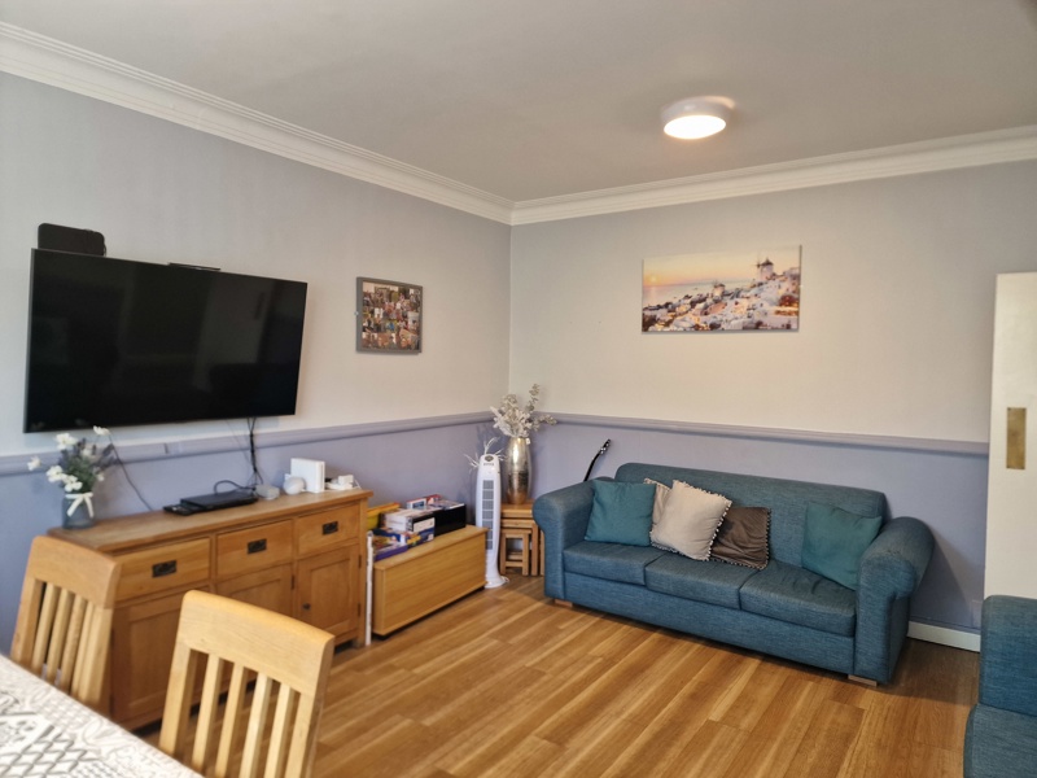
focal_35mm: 23
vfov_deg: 58.9
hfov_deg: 73.9
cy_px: 389
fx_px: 689
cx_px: 518
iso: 250
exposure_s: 1/100
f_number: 1.8
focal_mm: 6.4
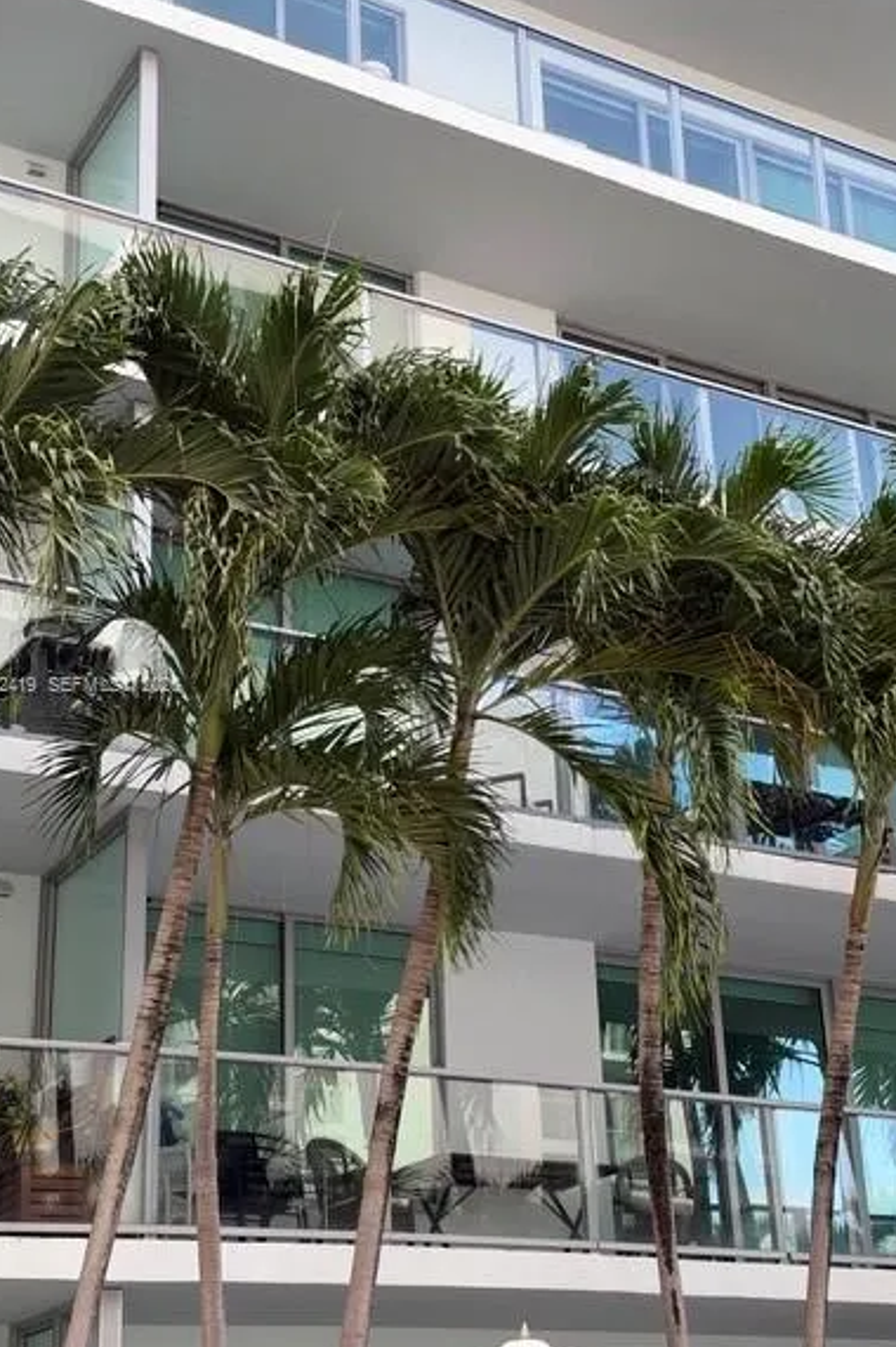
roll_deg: +3.3
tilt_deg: +23.2
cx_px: 512
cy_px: 686
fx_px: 2093
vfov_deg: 35.7
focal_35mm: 56
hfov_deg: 24.1
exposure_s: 1/456
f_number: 1.8
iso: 80
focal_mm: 6.93
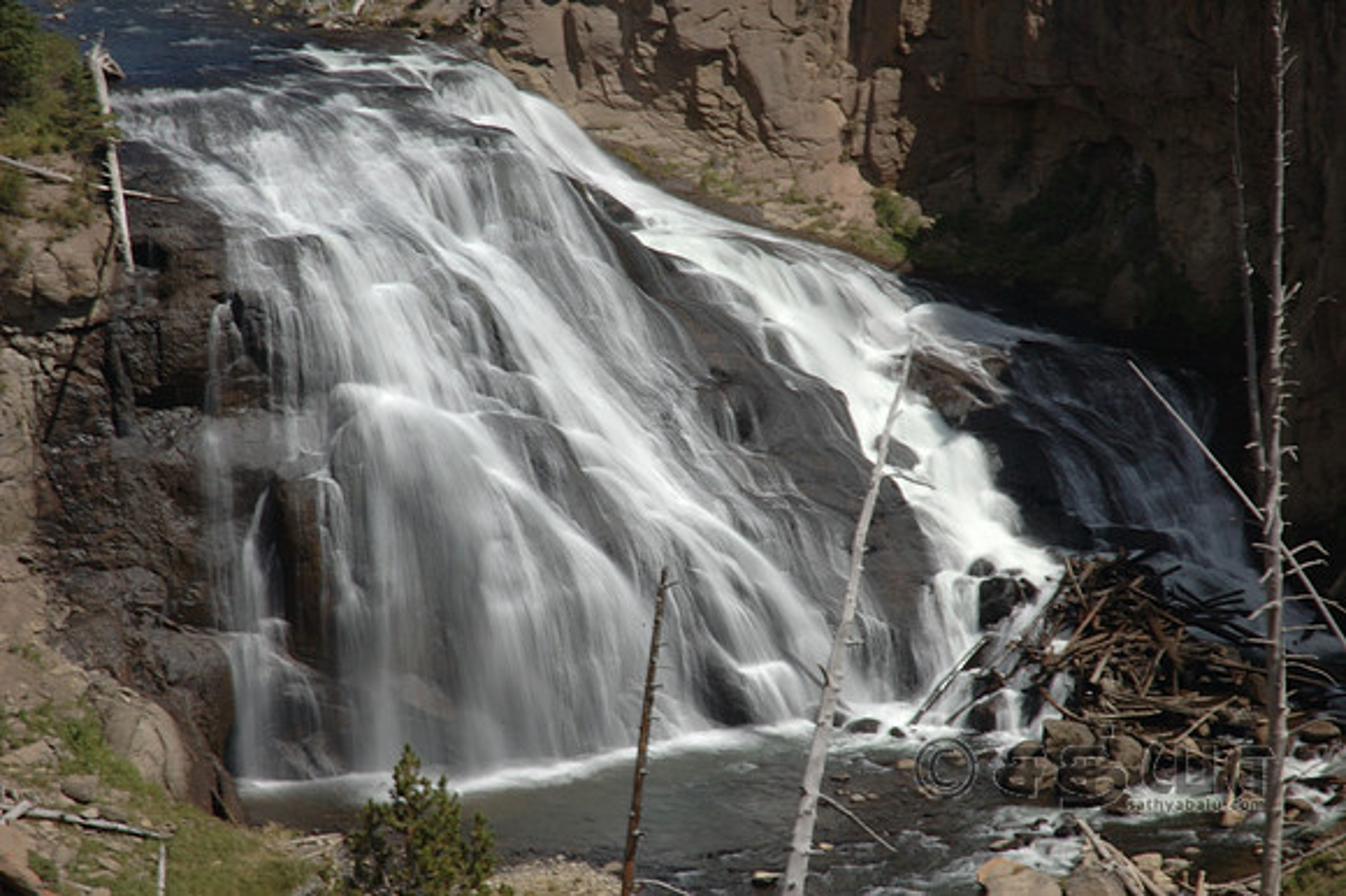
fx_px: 3923
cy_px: 448
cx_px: 673
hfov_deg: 19.5
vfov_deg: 13.0
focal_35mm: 105
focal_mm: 70
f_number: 29
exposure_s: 1/4
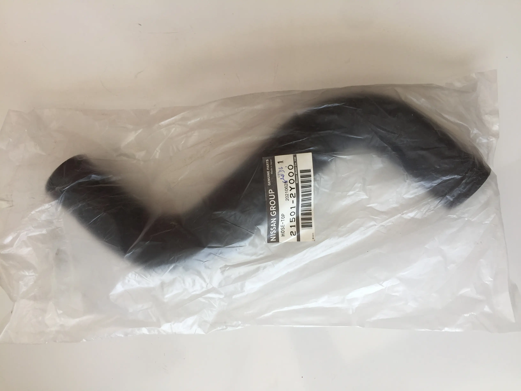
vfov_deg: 48.2
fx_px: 436
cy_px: 196
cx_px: 260
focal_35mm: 29
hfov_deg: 61.7
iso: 32
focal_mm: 4.15
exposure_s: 1/100
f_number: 2.2
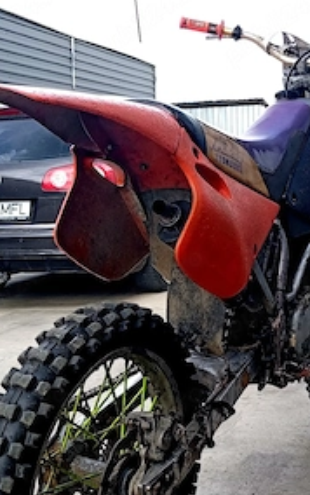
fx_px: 823
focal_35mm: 61
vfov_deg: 33.3
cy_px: 312
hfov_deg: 21.3
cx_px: 181
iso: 53
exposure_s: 1/270
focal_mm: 3.84
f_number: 1.8
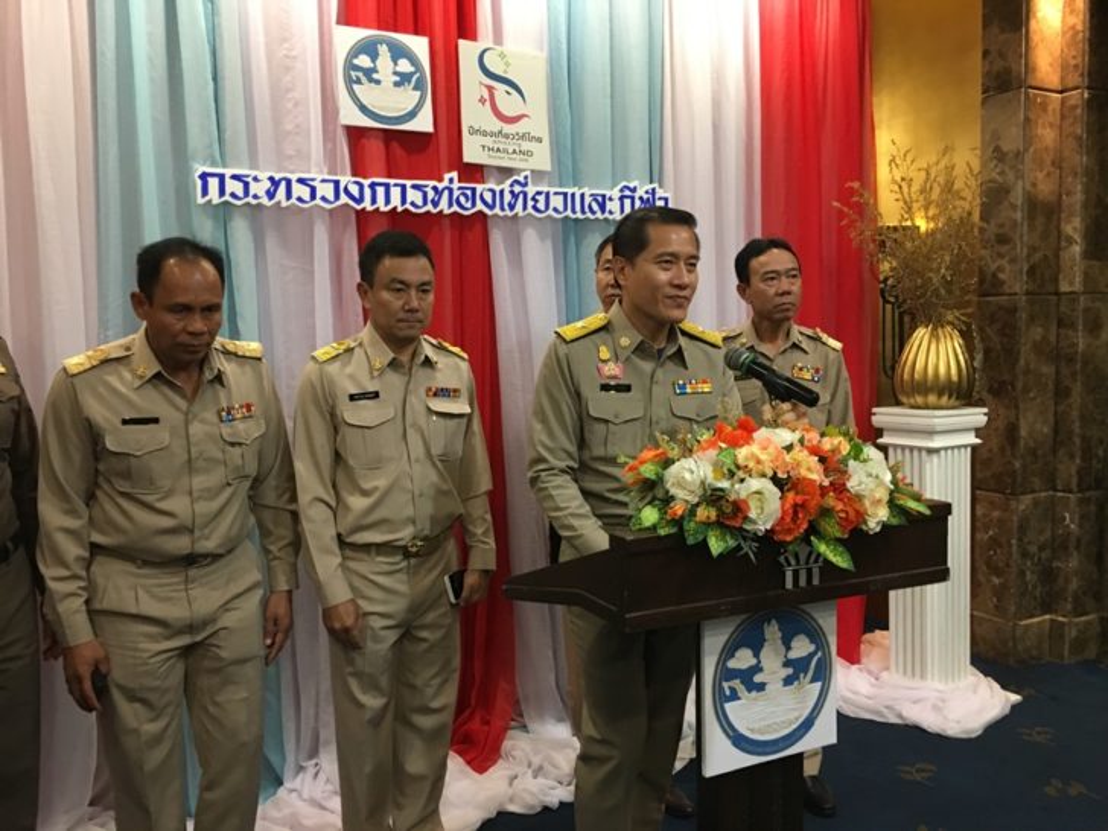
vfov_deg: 48.2
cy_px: 416
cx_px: 554
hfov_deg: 61.7
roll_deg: +0.6
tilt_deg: -4.1
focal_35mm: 29
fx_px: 928
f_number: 2.2
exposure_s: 1/33
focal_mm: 4.15
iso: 250
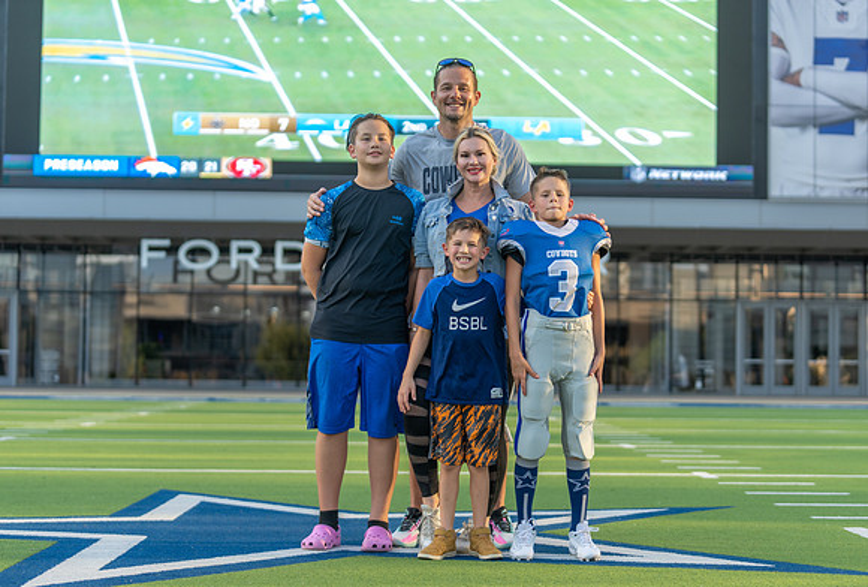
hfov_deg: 27.2
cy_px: 308
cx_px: 461
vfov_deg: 18.6
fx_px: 1794
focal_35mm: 74
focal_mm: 70
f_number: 2.8
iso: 125
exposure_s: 1/400
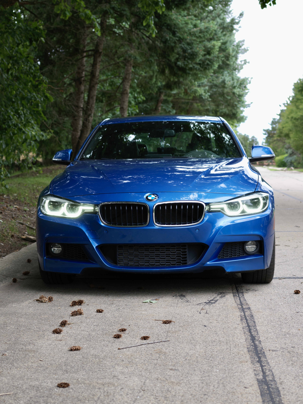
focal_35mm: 35
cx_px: 152
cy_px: 202
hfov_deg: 40.7
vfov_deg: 52.6
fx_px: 409
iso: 100
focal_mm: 45
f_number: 4
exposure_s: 1/100
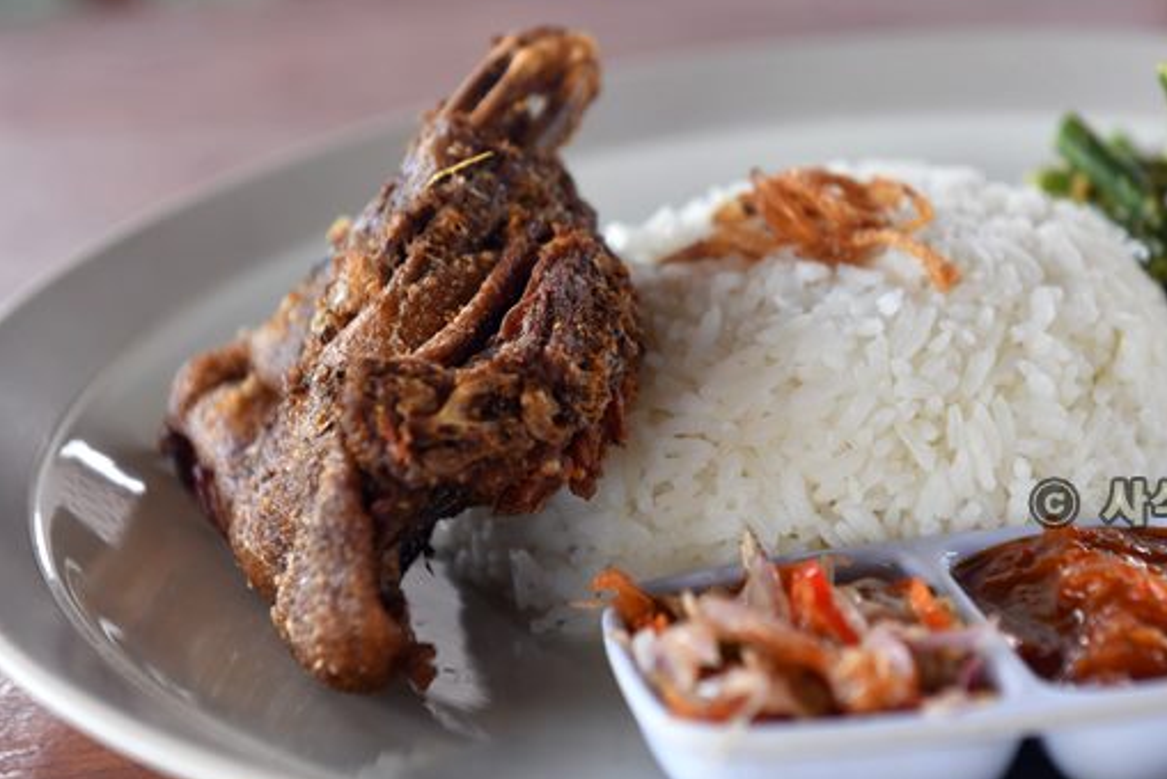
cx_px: 738
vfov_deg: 12.6
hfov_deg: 18.7
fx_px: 3535
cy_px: 276
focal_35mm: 109
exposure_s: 1/100
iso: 200
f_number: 5
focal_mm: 66
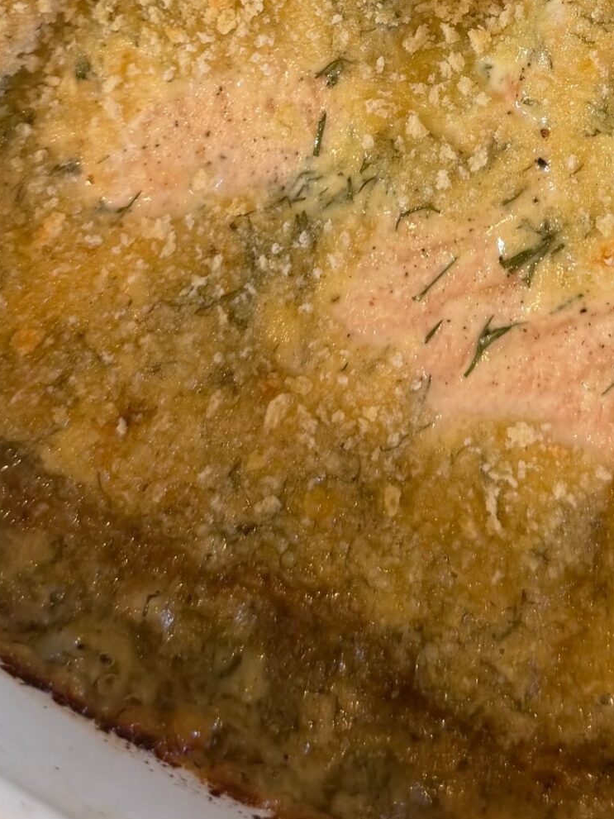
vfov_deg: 29.0
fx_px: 1467
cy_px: -15
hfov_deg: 23.3
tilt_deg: -71.6
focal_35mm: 62
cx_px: 498
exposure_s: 1/120
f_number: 1.78
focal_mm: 6.76
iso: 125
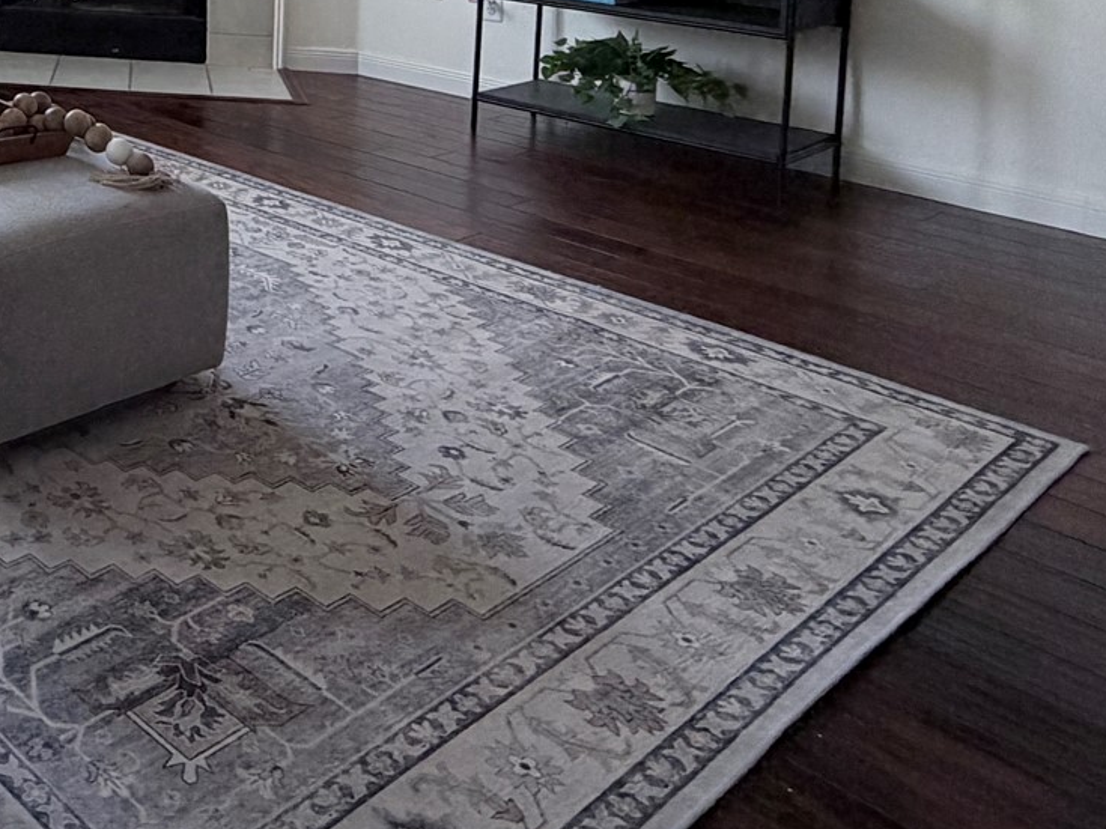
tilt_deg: -3.3
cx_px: -126
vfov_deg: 31.4
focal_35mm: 39
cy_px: -141
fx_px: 1246
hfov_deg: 38.9
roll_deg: +0.4
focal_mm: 2.22
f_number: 2.2
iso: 200
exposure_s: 1/120
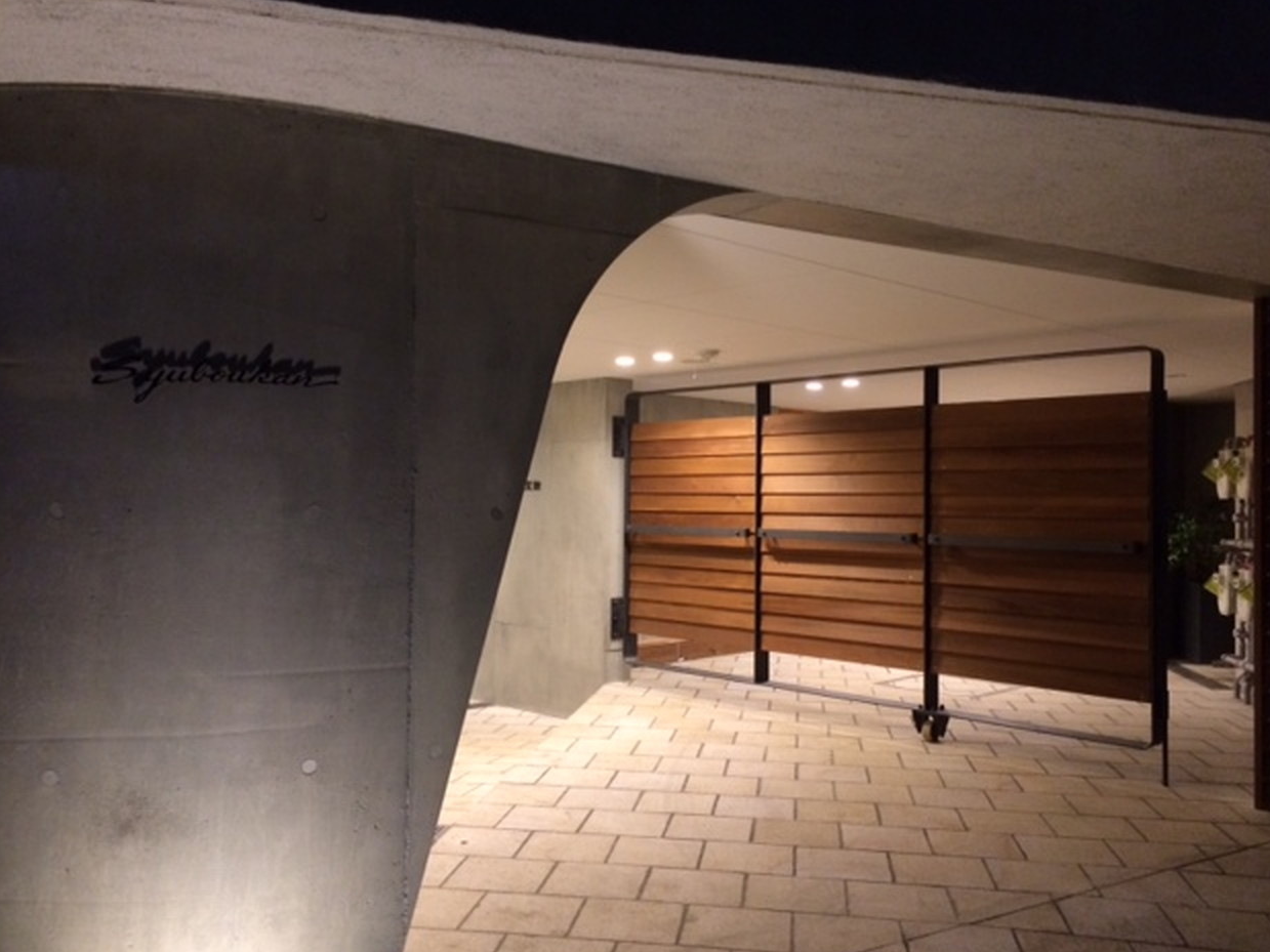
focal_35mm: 31
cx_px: 637
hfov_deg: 58.4
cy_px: 486
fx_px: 1137
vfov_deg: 45.4
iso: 320
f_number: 2.2
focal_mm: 4.12
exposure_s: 1/30
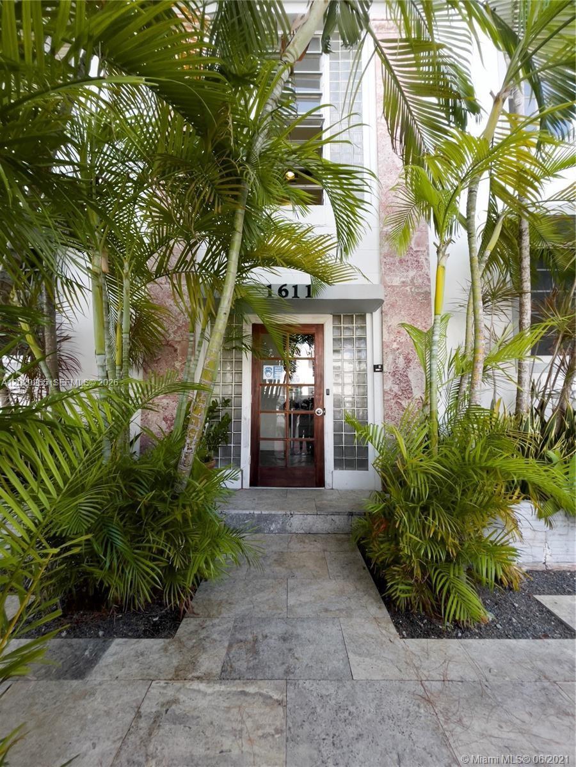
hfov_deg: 89.9
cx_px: 288
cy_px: 384
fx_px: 288
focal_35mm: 13
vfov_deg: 106.2
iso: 50
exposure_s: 1/122
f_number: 2.4
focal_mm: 1.54
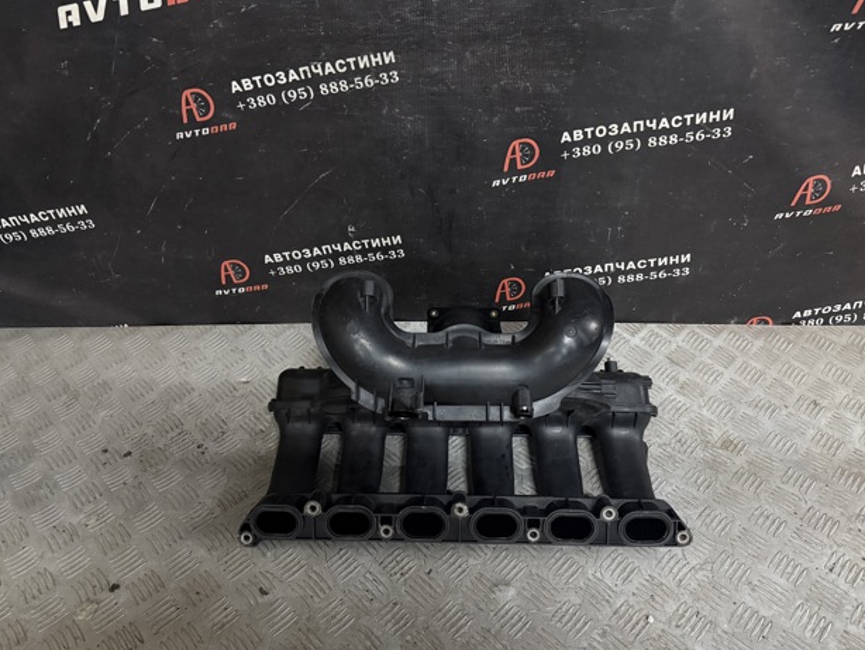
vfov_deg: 54.9
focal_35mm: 25
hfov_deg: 69.4
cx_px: 435
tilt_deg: -36.0
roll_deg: +0.0
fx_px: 625
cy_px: 317
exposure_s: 1/60
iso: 640
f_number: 1.78
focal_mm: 6.76
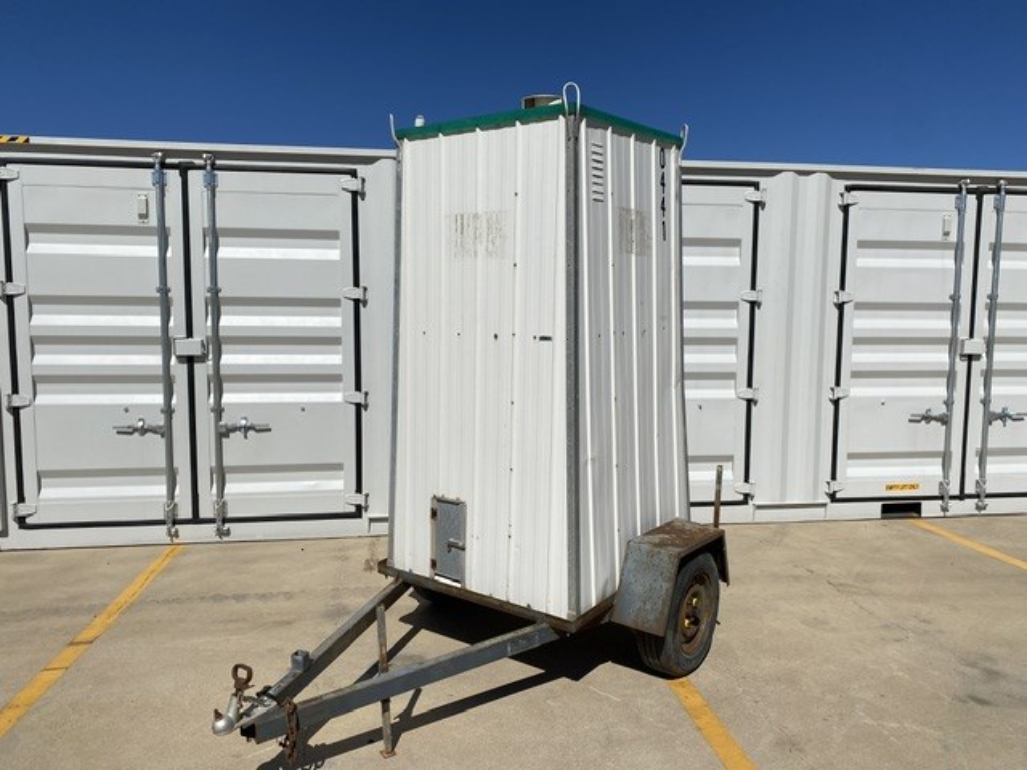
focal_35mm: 26
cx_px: 514
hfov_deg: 67.3
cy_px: 385
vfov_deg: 53.1
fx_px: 771
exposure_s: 1/10417
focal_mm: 4.25
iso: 32
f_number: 1.8
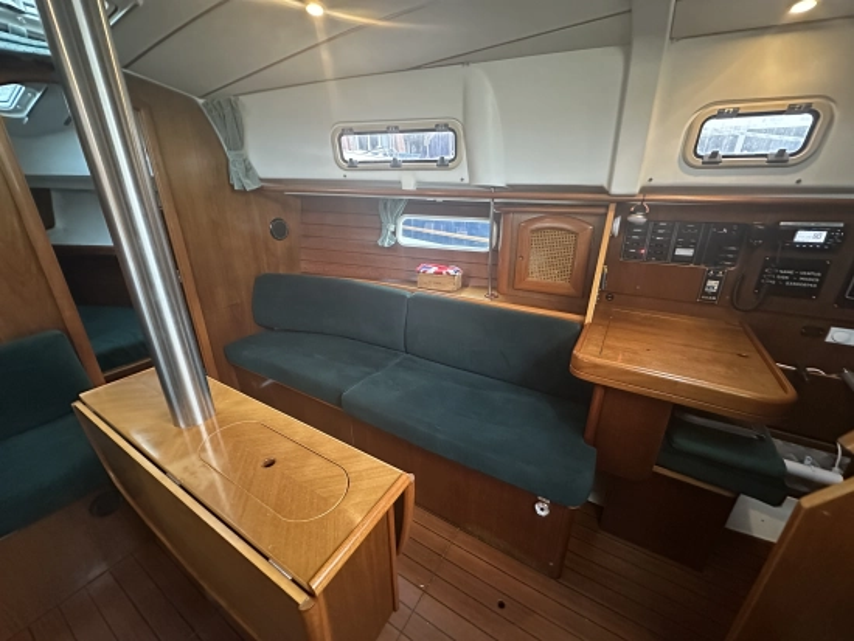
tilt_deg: -22.0
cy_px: 320
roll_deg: +1.3
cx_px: 427
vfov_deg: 85.7
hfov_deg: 102.0
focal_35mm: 14
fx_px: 346
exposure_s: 1/45
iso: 1250
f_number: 2.2
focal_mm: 2.22
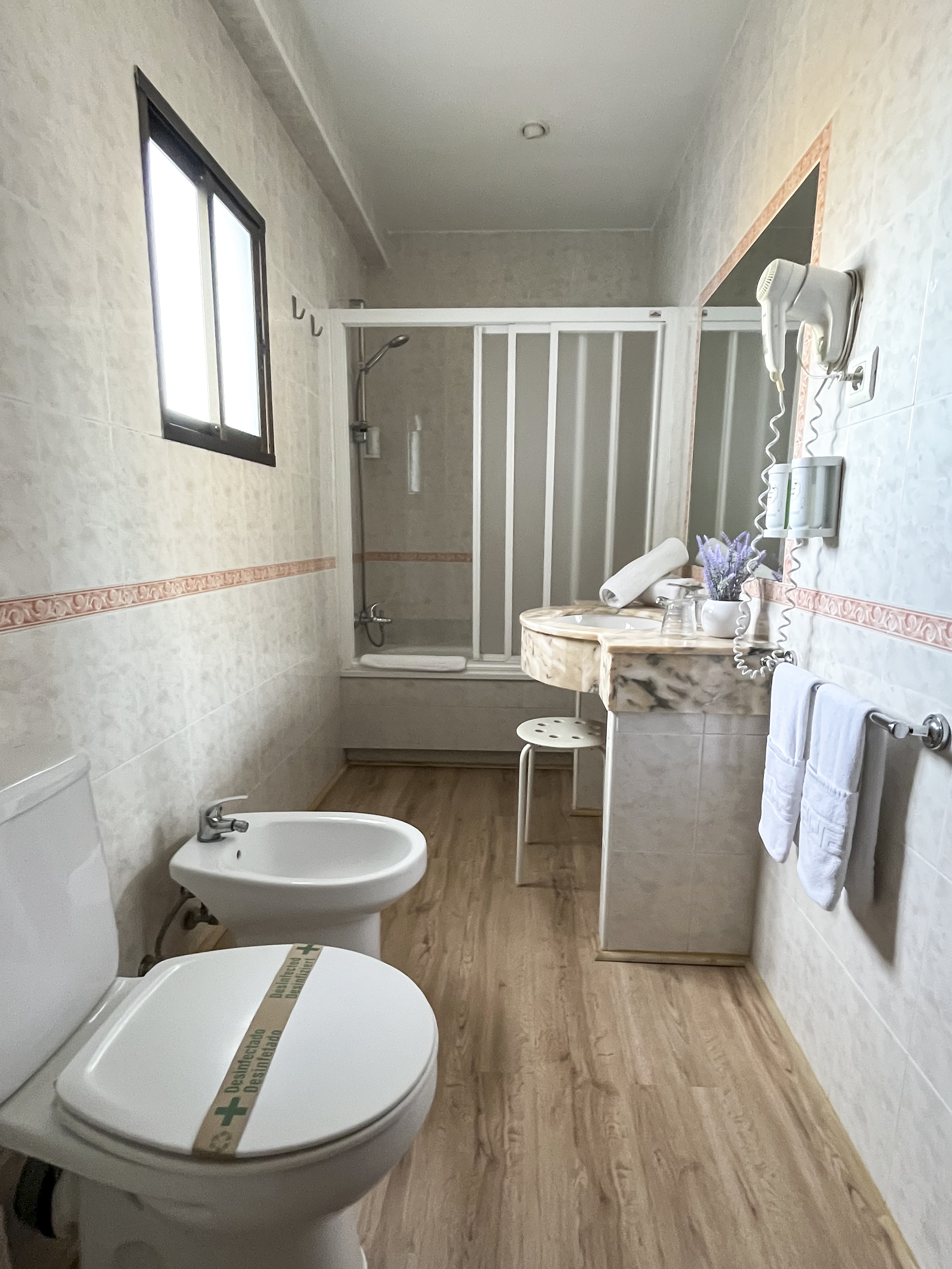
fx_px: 953
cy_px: 634
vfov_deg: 67.3
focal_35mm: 26
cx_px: 476
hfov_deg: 53.1
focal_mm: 5.1
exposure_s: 1/50
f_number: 1.6
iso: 125
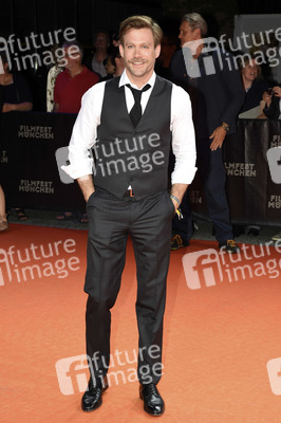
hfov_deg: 18.2
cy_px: 212
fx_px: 880
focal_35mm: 75
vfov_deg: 27.0
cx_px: 140
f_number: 6.3
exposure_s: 1/160
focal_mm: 50
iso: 400
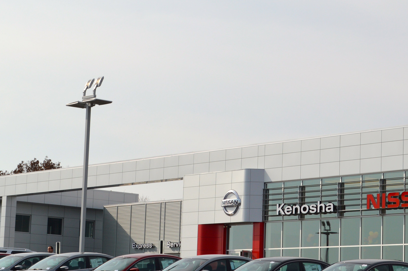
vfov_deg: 12.1
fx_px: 1280
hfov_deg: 18.1
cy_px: 92
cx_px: 232
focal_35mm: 113
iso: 100
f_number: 9
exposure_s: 1/320
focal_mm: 40
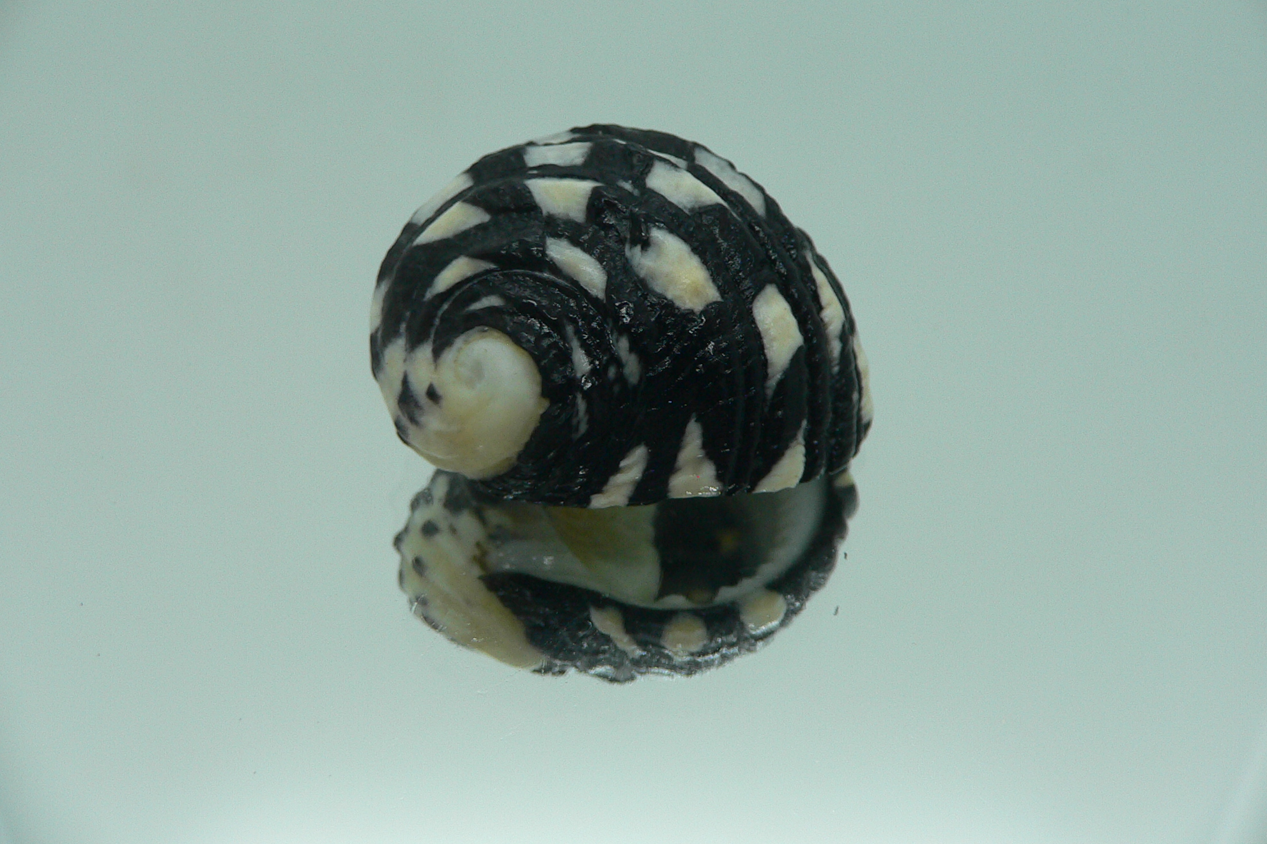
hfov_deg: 51.9
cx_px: 626
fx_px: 1302
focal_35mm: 37
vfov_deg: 35.9
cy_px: 382
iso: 100
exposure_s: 1/60
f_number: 2.8
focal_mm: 4.6
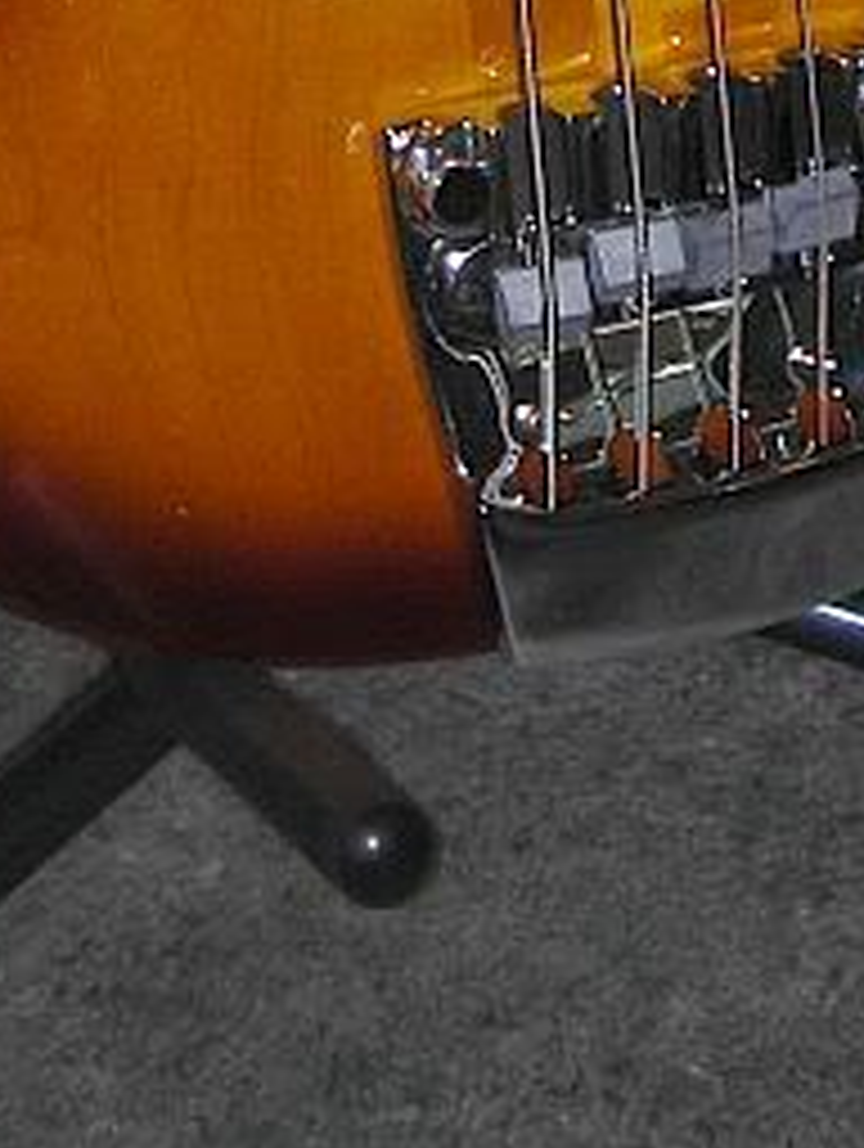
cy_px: -531
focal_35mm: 119
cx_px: 495
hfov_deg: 12.5
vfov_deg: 15.4
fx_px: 3950
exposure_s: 1/60.1
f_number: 3.2
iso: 50
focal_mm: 6.3
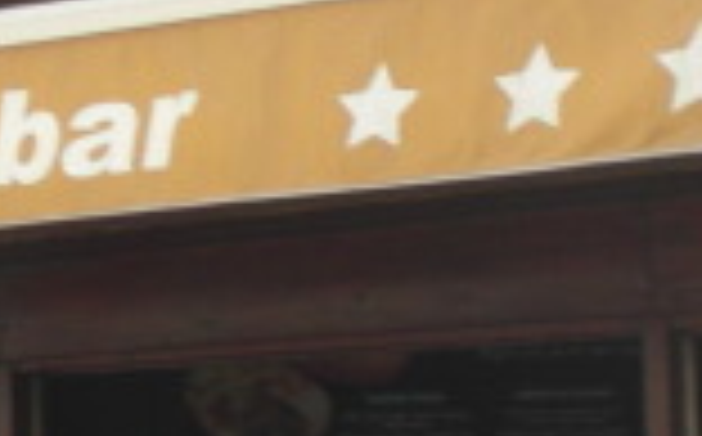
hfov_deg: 11.9
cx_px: 144
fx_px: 3343
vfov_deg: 7.5
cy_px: 164
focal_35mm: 175
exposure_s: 1/200
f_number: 3.1
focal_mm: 6.3
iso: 64
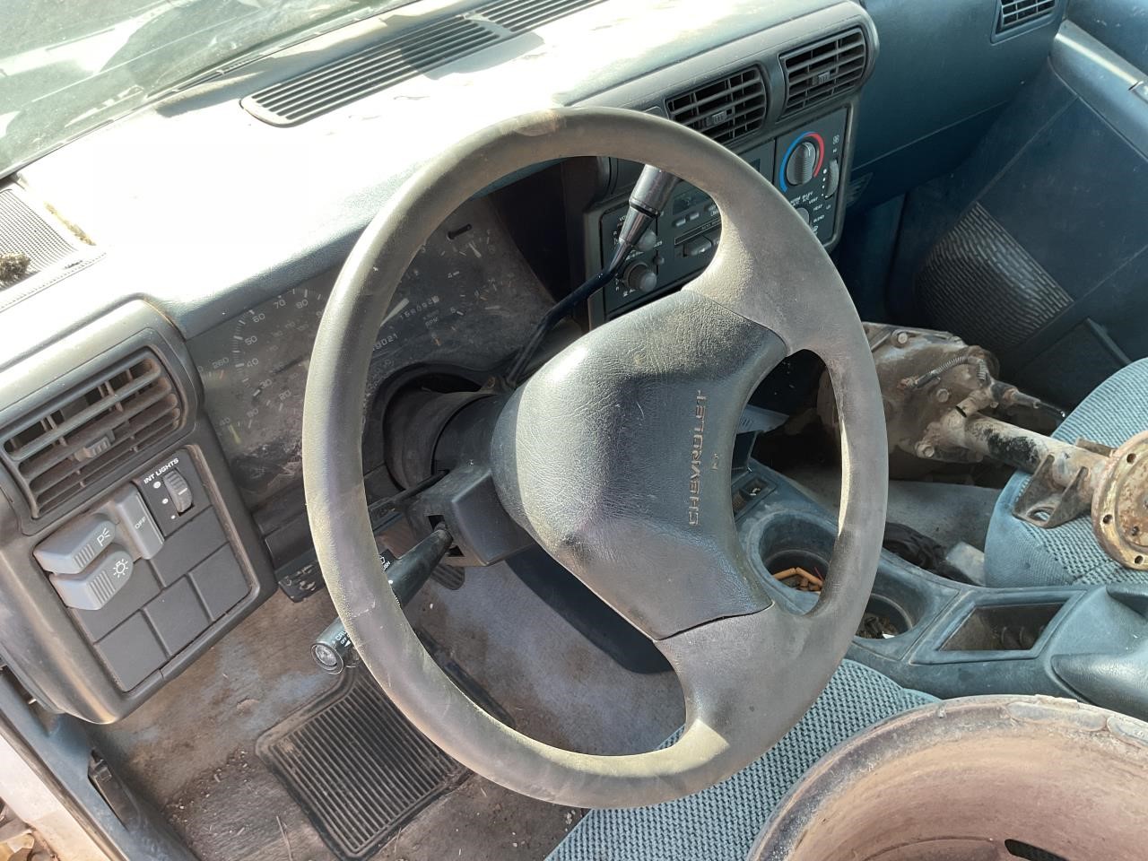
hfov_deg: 61.7
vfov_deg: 48.2
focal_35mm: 29
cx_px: 574
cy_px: 430
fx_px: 962
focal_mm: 3
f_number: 1.8
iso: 32
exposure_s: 1/120
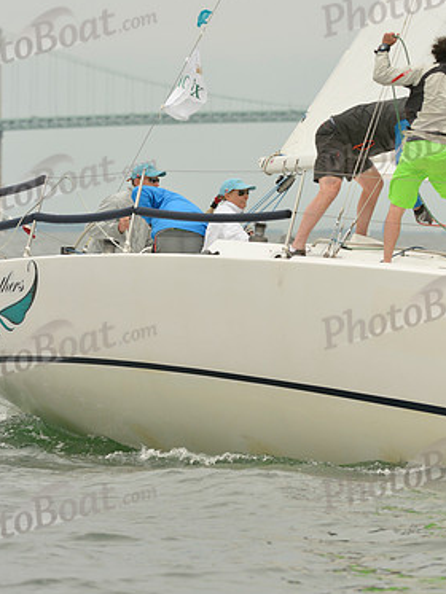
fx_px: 5134
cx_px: 240
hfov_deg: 5.0
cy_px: 248
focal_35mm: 299
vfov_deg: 6.6
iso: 400
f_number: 5
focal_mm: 200
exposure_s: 1/1250
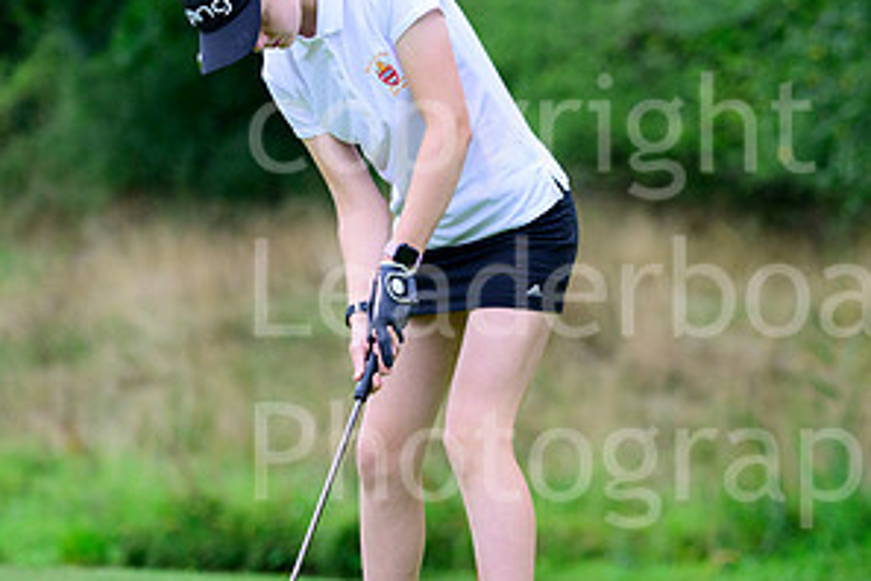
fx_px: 9459
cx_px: 633
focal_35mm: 391
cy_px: 315
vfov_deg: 3.5
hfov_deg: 5.3
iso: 1250
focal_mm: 200
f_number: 5
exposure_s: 1/1600
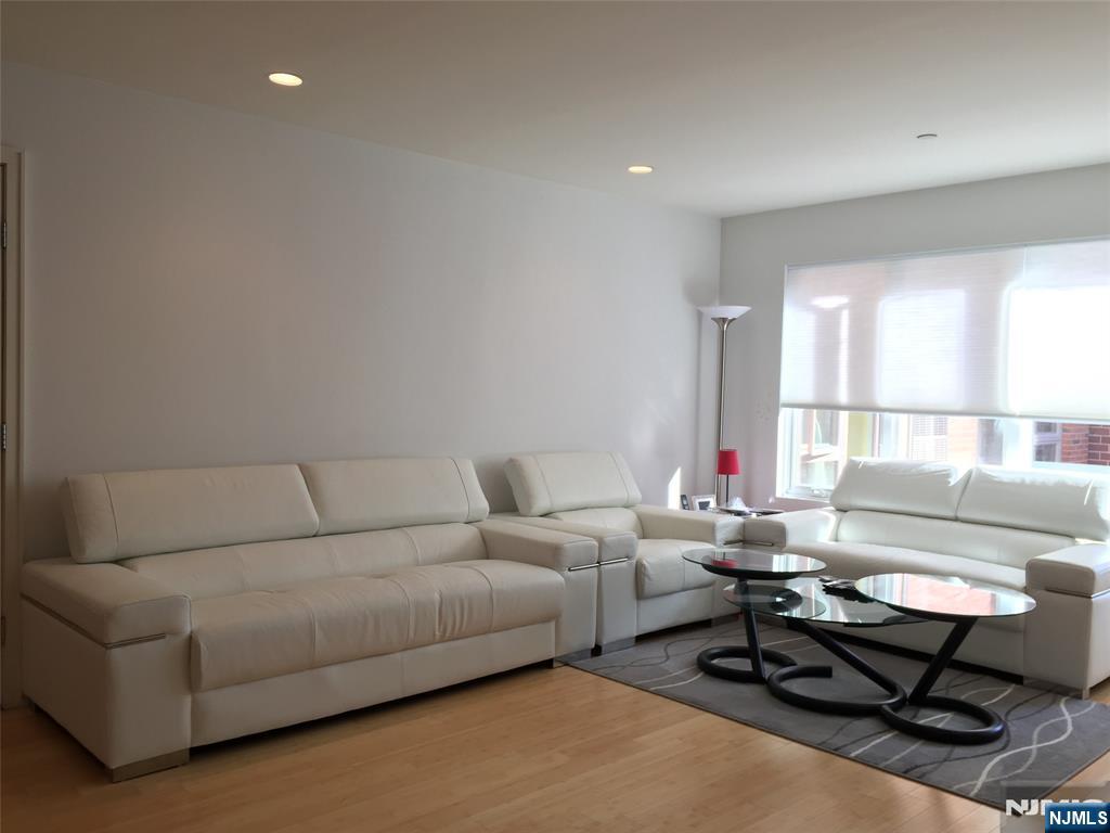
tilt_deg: -2.8
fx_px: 930
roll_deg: -1.1
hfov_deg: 61.7
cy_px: 416
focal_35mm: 29
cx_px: 555
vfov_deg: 48.2
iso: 32
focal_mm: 4.15
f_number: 2.2
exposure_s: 1/60
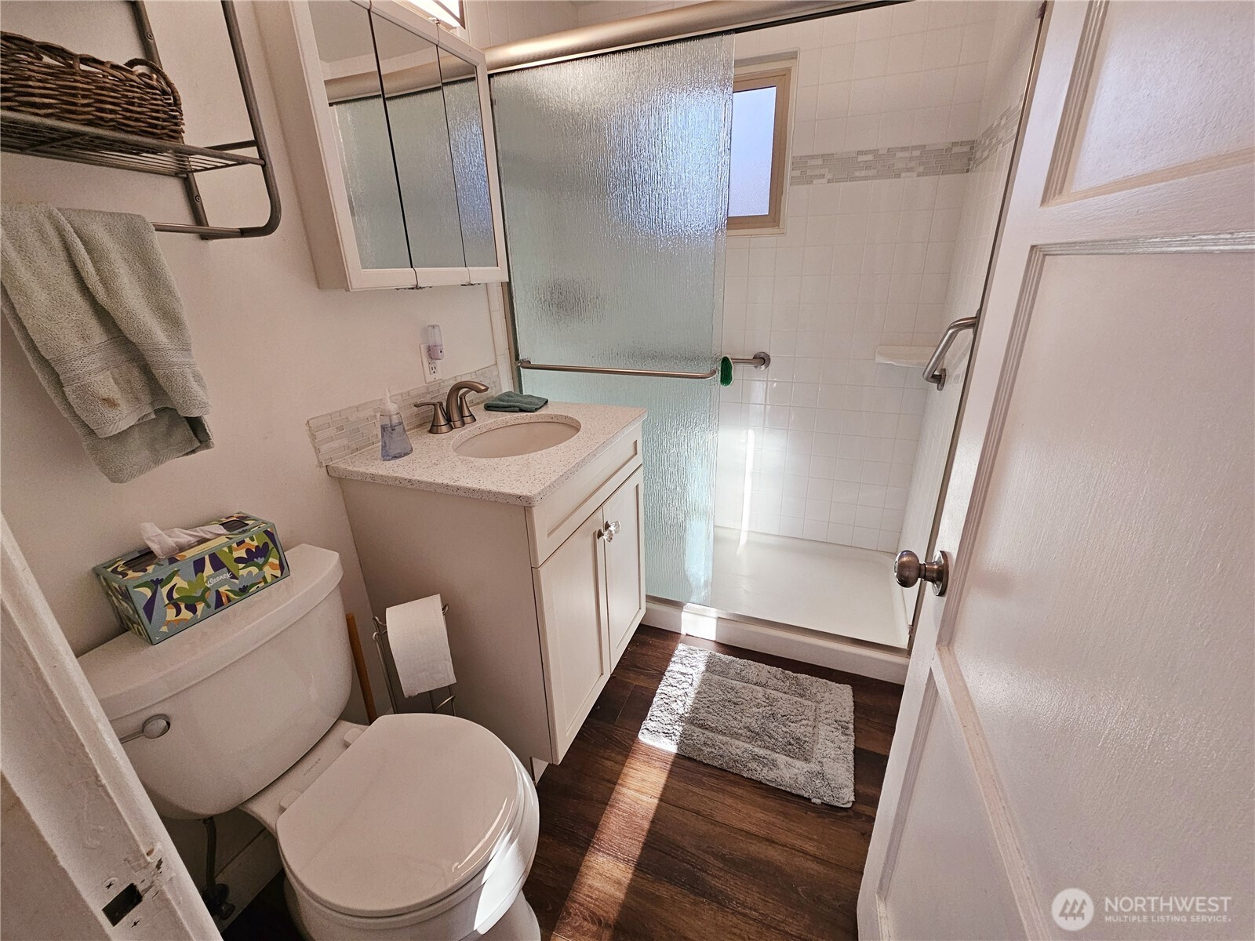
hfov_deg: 106.2
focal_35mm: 13
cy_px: 470
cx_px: 628
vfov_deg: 89.9
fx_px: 471
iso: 100
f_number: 2.2
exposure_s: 1/77.4
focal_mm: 2.2
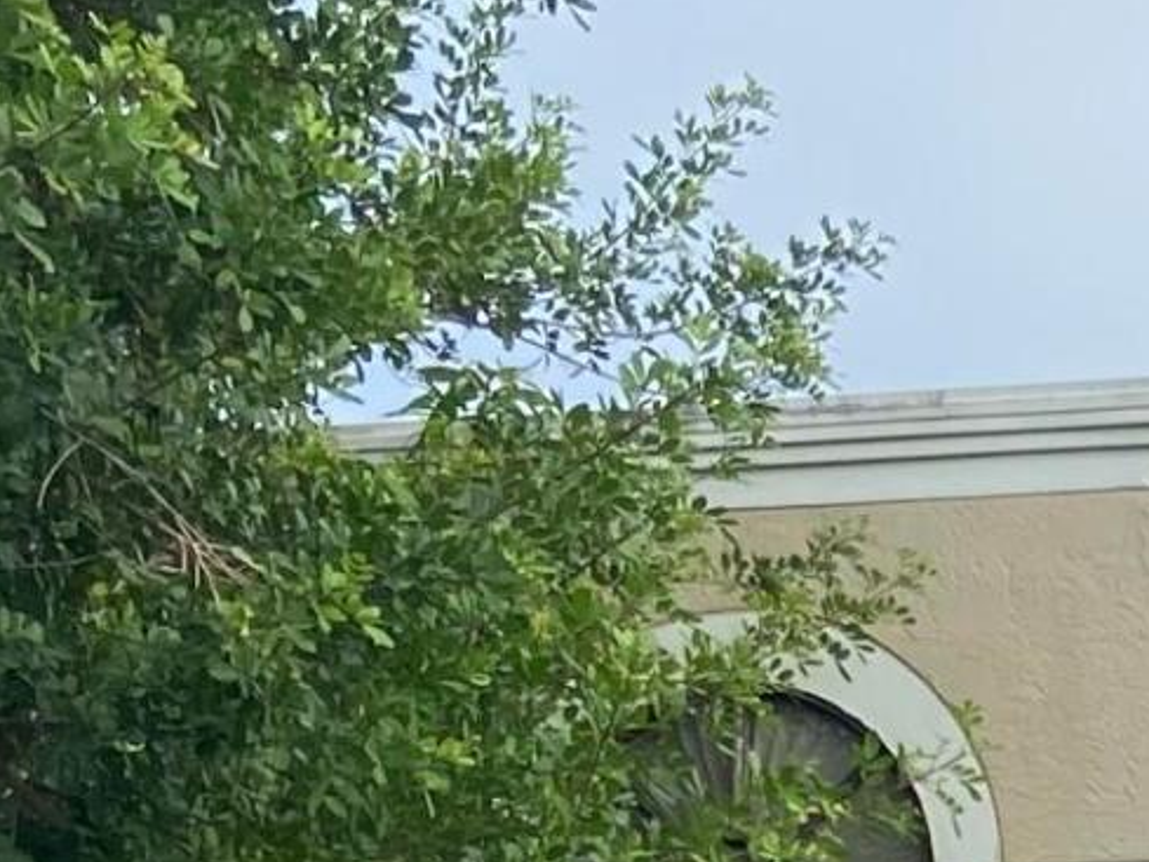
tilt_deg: +3.7
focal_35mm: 153
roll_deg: +0.8
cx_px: 2176
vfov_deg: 9.0
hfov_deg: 11.8
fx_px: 5080
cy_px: 1813
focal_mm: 4.25
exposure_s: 1/1135
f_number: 1.8
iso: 32
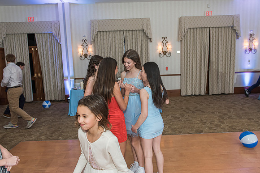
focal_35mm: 25
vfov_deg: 51.8
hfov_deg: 72.0
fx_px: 179
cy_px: 84
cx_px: 126
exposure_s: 1/100
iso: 800
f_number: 4
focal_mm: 24
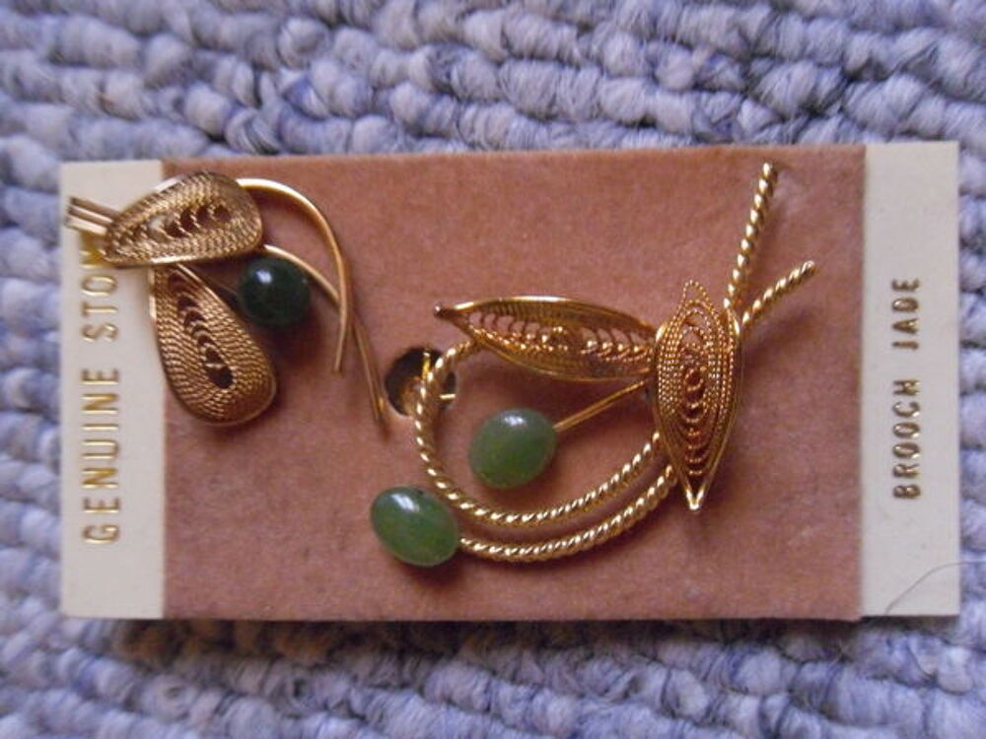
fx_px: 997
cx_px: 493
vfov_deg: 40.7
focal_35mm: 35
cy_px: 370
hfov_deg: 52.6
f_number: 3.5
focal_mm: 6.3
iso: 800
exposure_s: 1/8
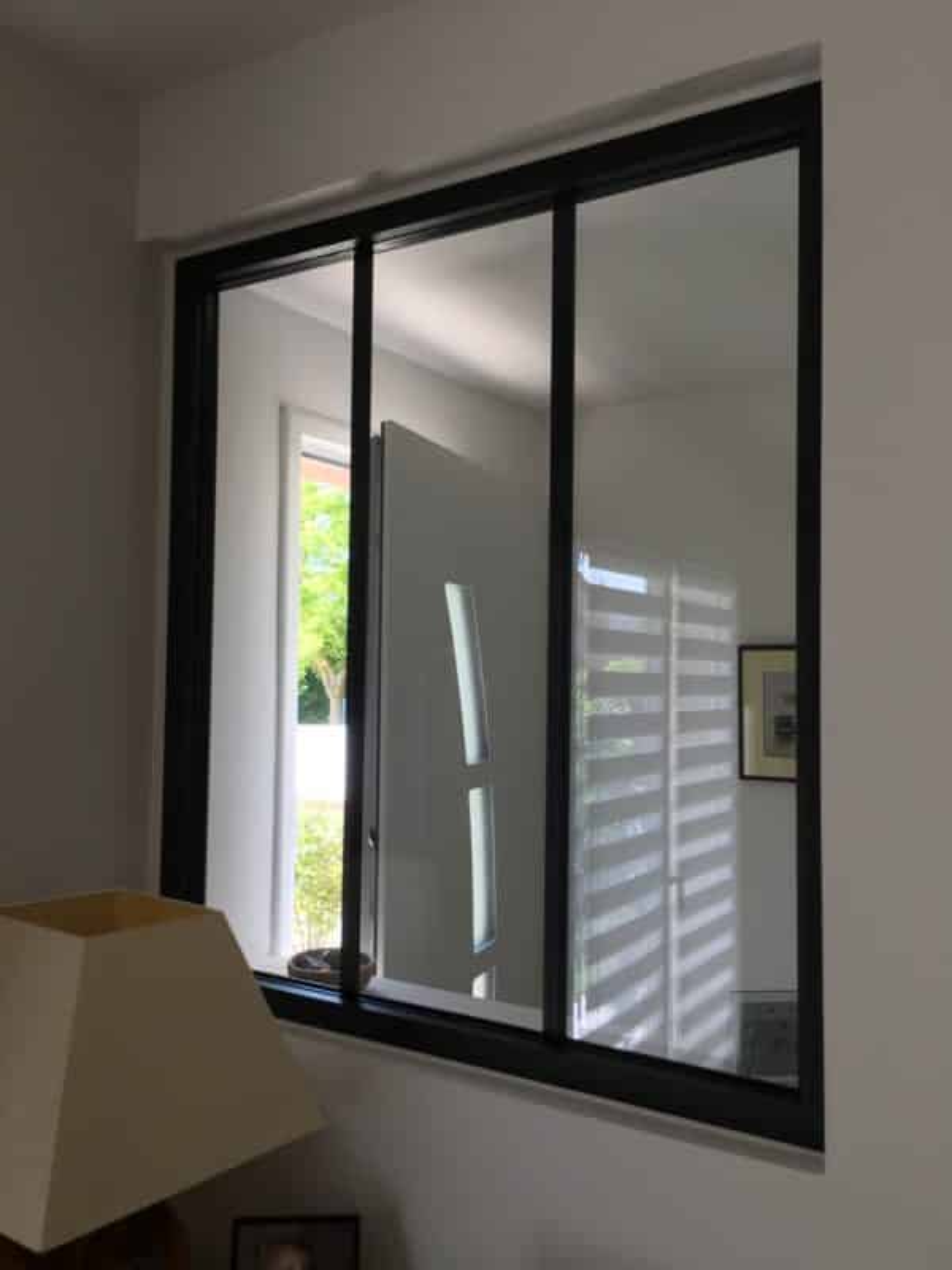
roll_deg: -1.3
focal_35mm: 29
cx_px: 476
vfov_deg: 61.7
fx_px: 1063
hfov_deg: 48.2
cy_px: 635
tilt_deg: +0.8
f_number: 2.2
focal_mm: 4.15
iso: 25
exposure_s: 1/50
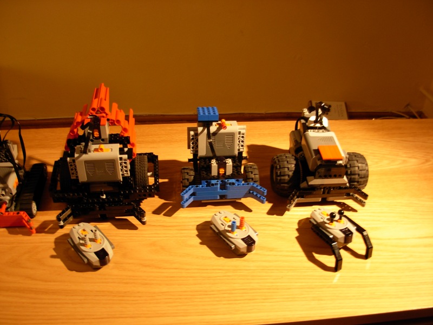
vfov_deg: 37.7
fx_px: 475
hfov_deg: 49.0
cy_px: 162
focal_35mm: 38
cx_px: 216
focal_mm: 6.3
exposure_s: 1/5.1
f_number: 2.9
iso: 79
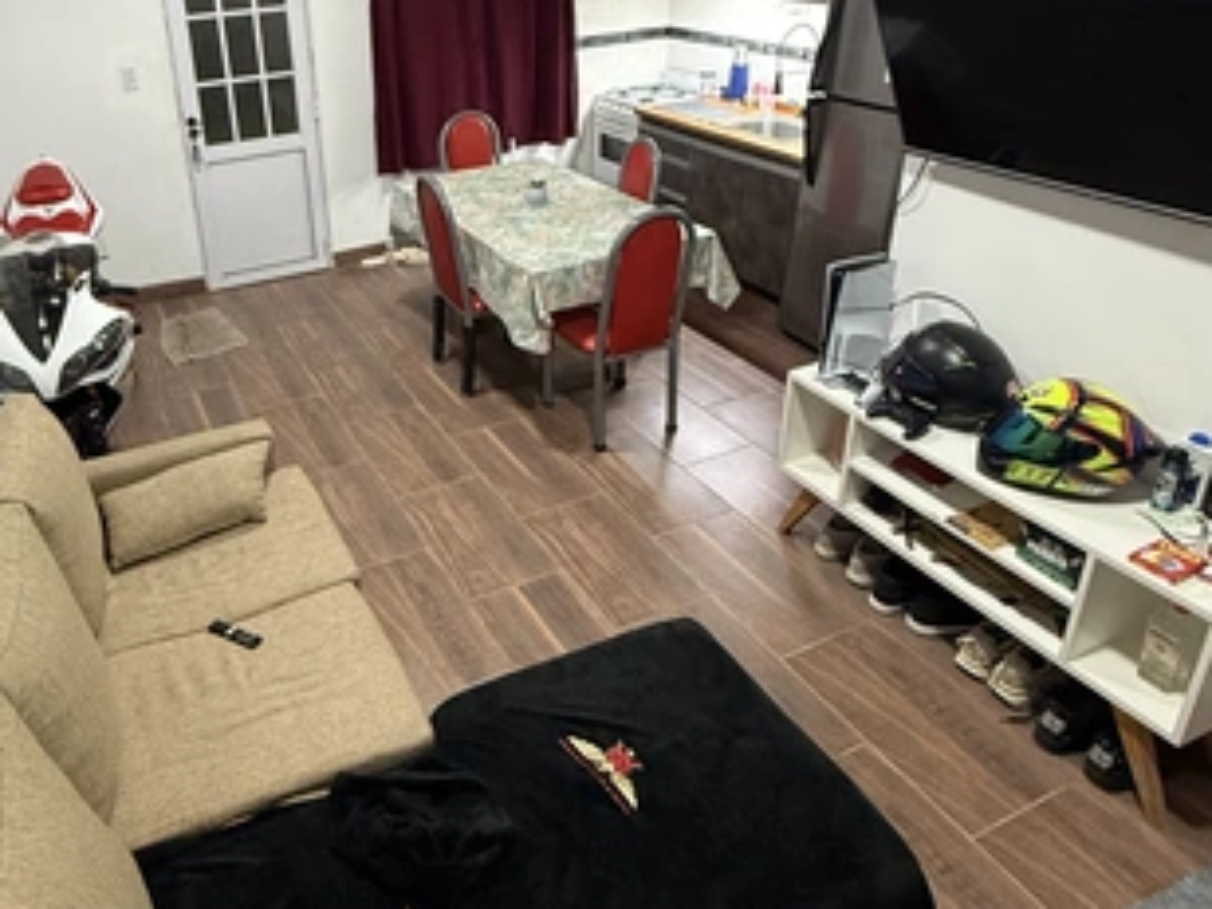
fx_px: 700
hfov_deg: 79.0
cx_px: 401
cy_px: 291
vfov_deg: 64.0
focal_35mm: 20
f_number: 2.2
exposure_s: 1/50
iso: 400
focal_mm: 2.22
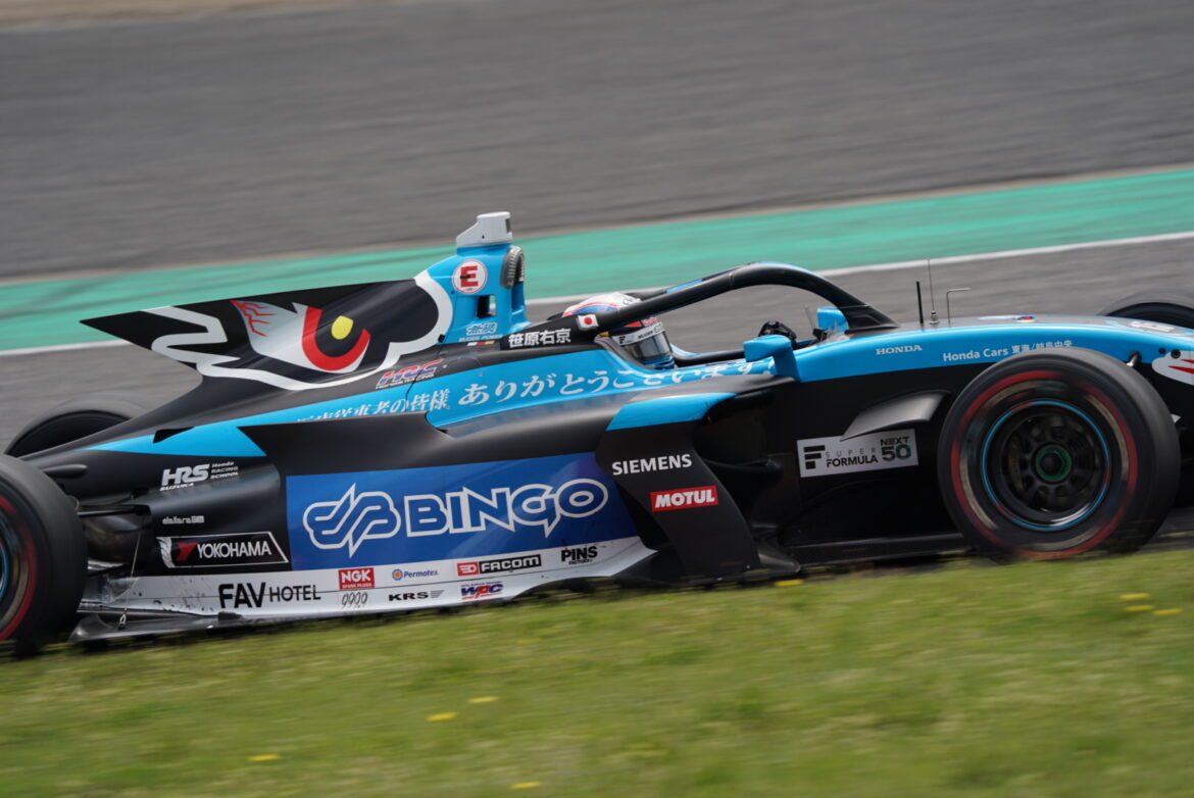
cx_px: 597
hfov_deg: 5.6
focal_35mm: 365
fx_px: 12114
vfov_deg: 3.8
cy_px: 399
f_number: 6.3
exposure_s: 1/500
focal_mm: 365
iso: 125
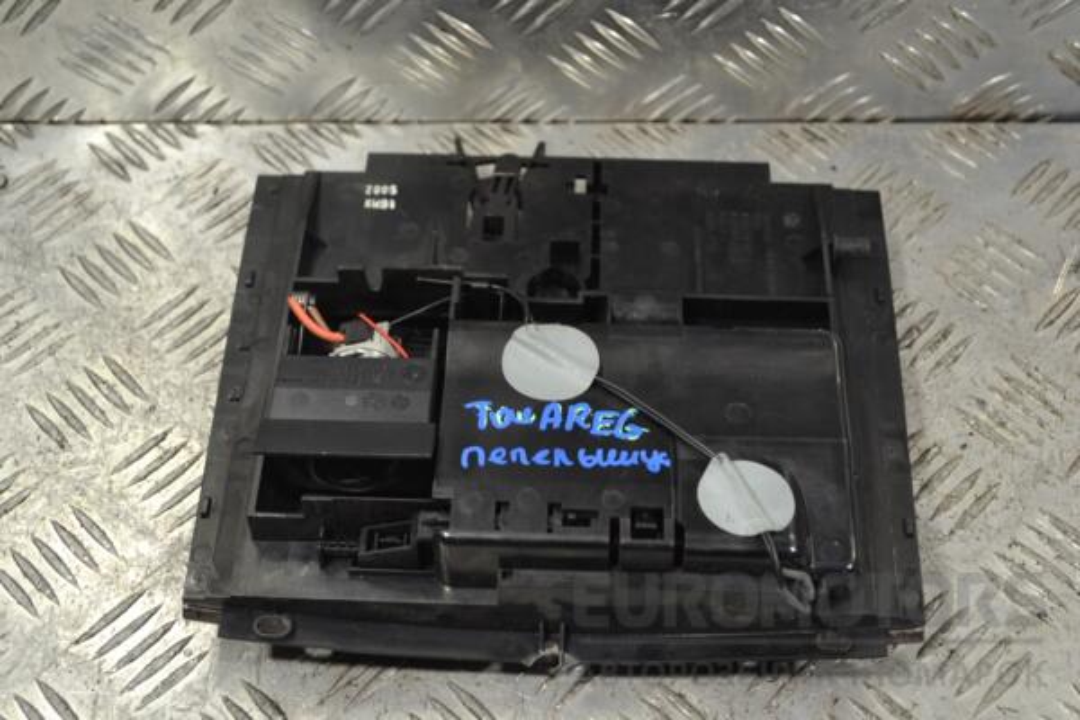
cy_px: 360
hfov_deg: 37.9
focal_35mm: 52
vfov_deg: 25.8
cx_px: 540
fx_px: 1575
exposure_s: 1/80
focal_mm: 35
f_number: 5
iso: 400
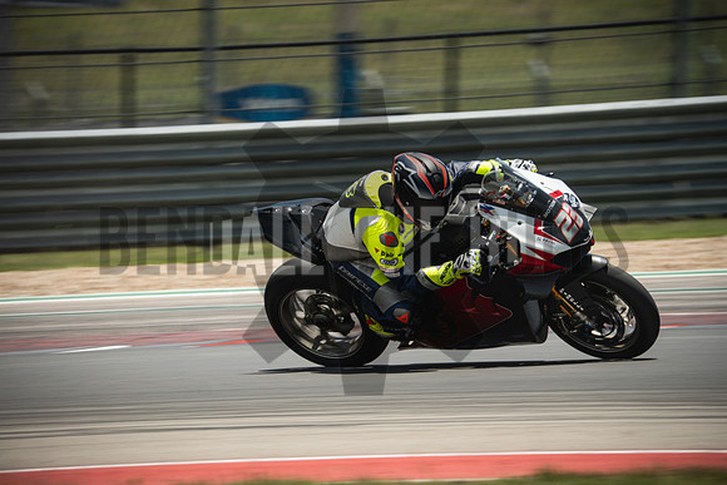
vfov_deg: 2.3
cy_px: 242
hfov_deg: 3.4
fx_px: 12119
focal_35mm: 600
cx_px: 364
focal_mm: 400
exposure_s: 1/250
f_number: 8
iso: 160
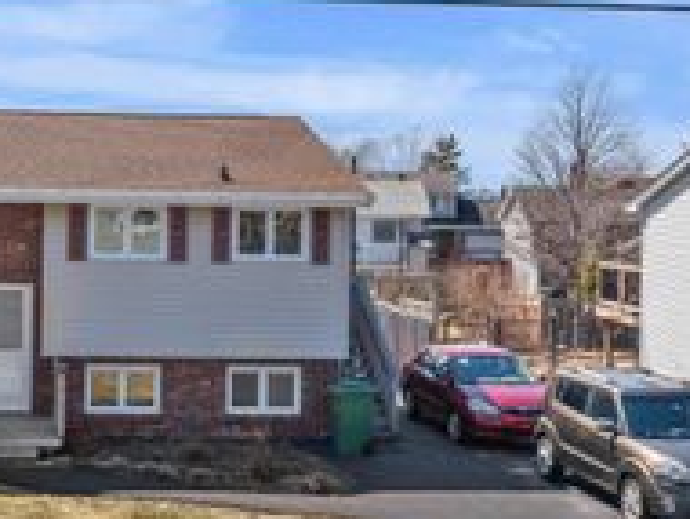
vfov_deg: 23.3
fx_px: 1257
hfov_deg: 28.9
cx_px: 15
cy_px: 185
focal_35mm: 63
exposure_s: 1/60
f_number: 9
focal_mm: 12.29
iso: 400
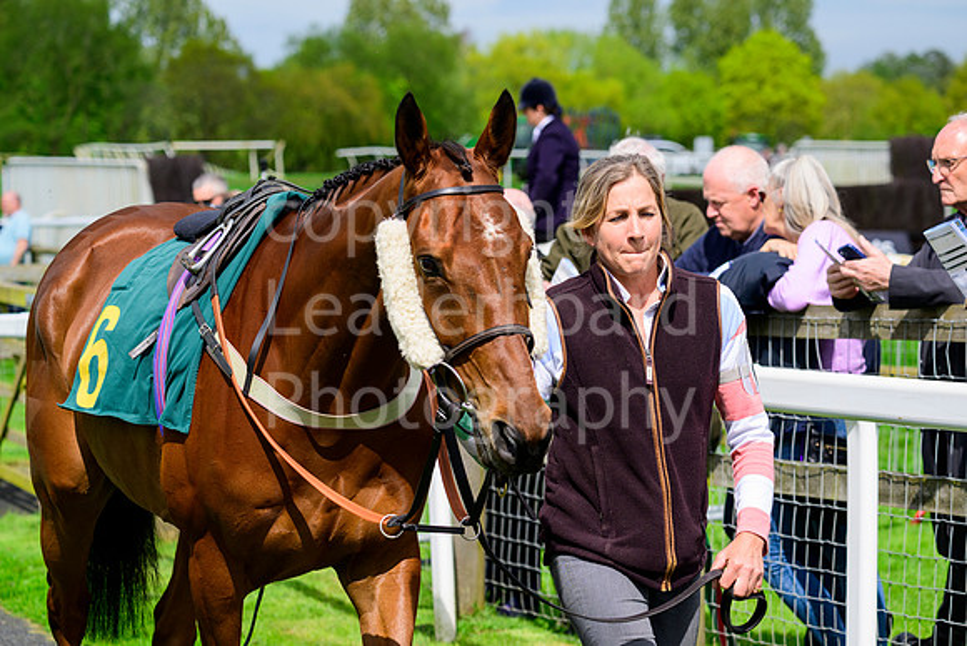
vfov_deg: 11.4
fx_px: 3224
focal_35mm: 120
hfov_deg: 17.1
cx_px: 484
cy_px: 323
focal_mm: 120
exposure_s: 1/2500
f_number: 6.3
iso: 640
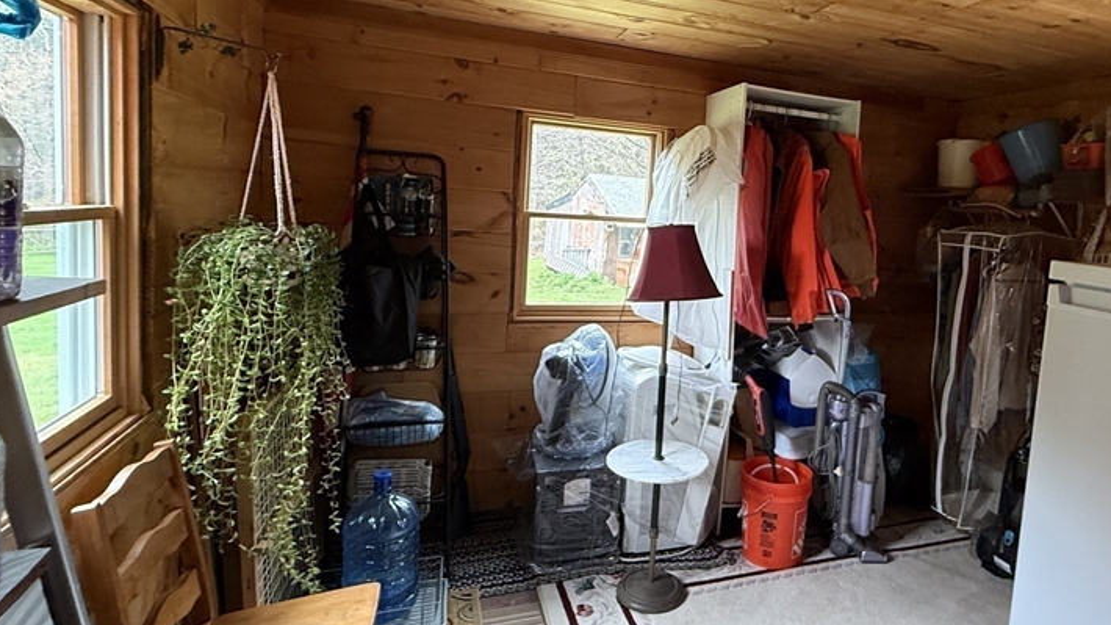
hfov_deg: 79.8
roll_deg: -2.3
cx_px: 692
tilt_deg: -3.3
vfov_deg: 51.1
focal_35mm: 22
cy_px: 251
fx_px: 648
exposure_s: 1/60
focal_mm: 2.22
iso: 500
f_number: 2.2
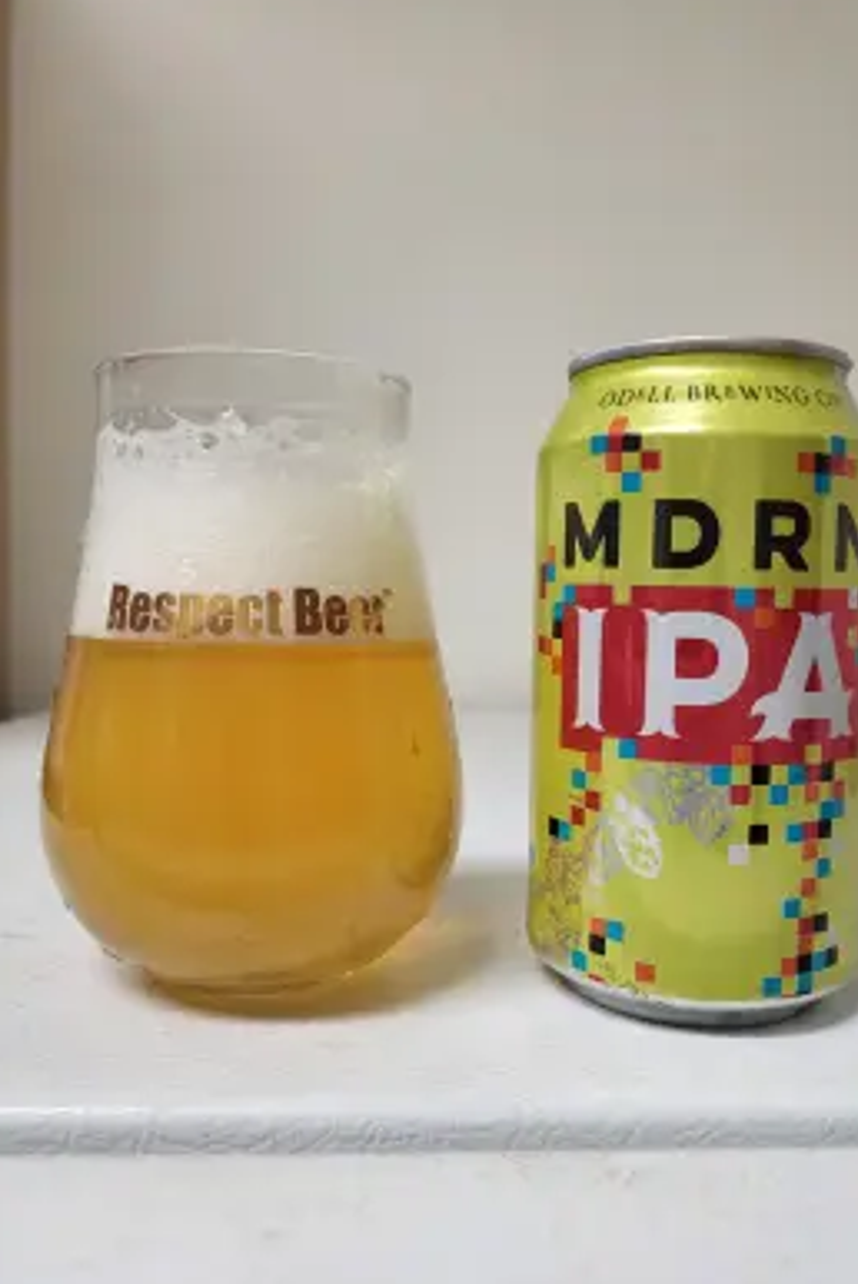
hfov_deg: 46.4
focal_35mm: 28
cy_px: 639
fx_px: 999
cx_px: 469
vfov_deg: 65.4
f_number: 1.8
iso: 250
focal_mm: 5.4
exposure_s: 1/120
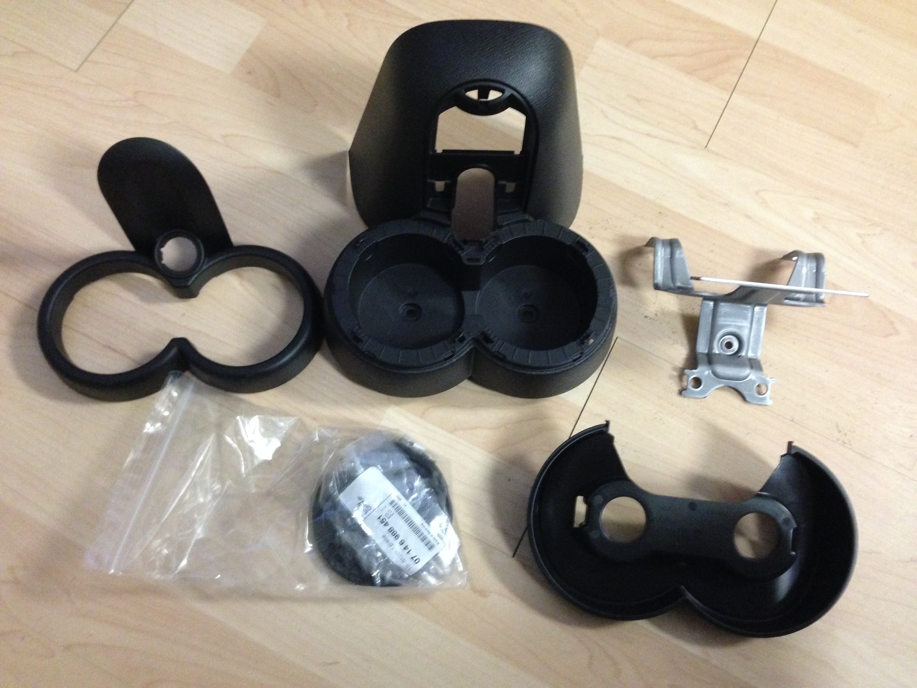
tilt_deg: -71.4
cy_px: 344
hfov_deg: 55.4
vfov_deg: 42.9
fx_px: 874
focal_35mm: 33
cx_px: 458
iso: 500
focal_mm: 4.12
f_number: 2.4
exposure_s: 1/15
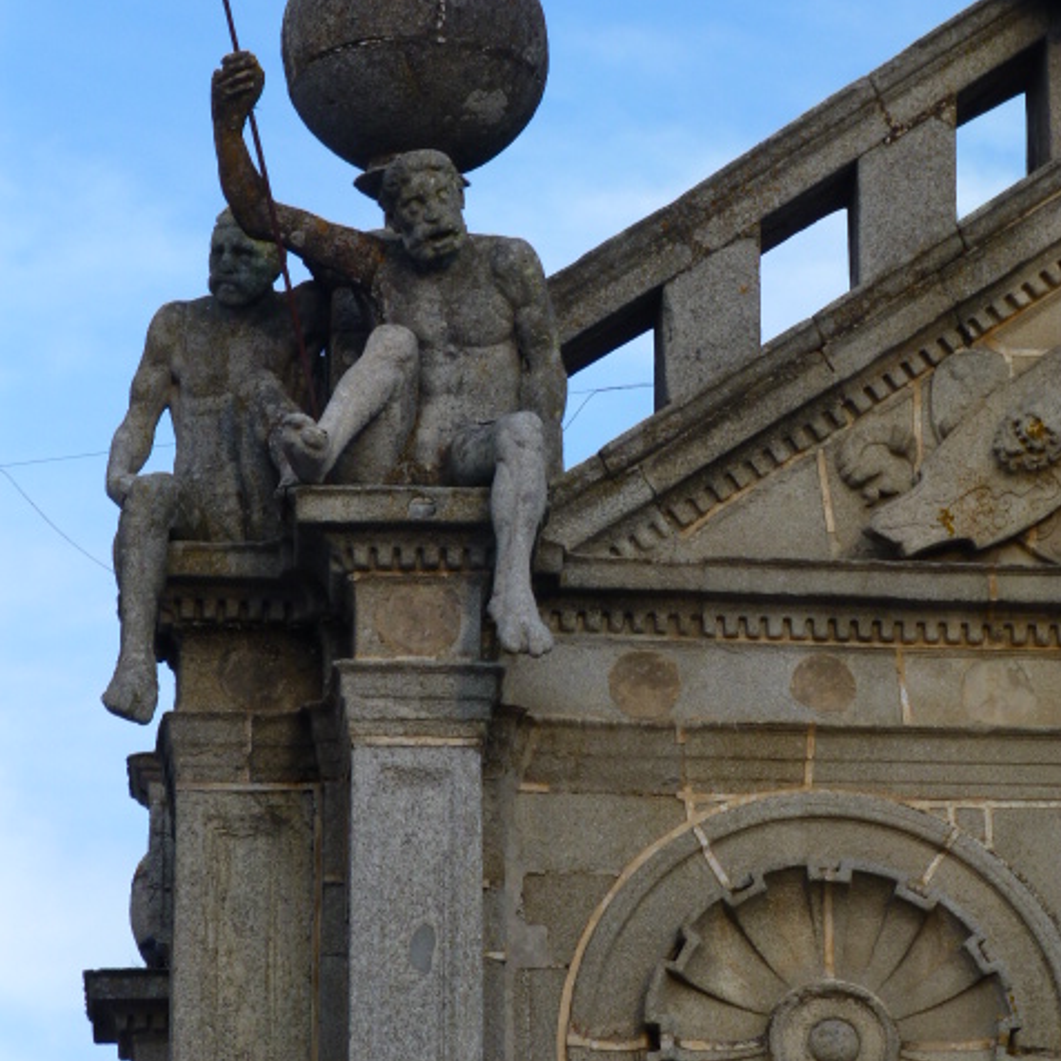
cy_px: 356
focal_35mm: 153
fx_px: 5306
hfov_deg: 11.4
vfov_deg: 11.4
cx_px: 532
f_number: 5.4
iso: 100
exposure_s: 1/200
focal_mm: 23.1
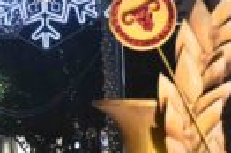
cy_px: 201
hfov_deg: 3.4
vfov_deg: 2.3
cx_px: 44
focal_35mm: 605
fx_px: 3877
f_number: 9
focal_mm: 122
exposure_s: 1/250
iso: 12800
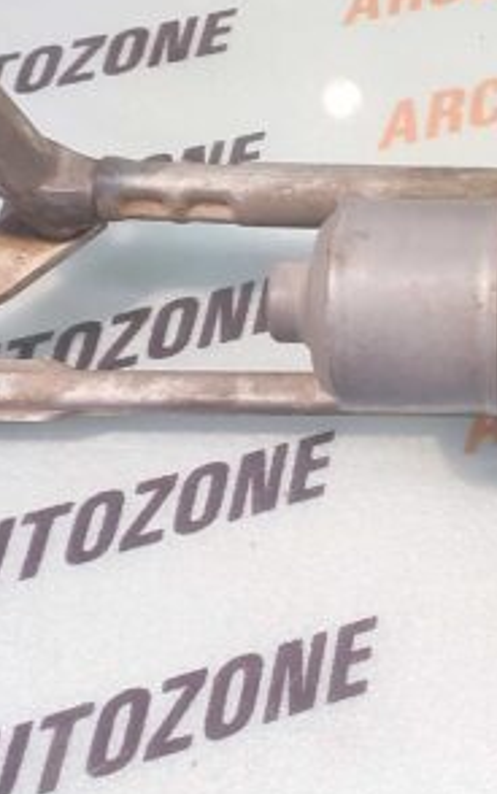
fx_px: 1018
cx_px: 681
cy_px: 312
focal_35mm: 47
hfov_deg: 23.5
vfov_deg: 42.4
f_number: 1.79
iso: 273
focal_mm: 4.74
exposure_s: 1/33
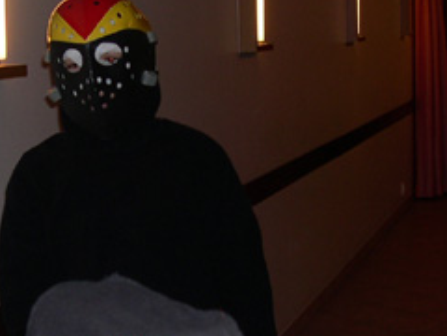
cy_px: 231
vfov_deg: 14.1
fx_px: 1356
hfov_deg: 18.6
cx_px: 108
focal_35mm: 105
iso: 100
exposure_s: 1/60
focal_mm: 9
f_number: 2.9
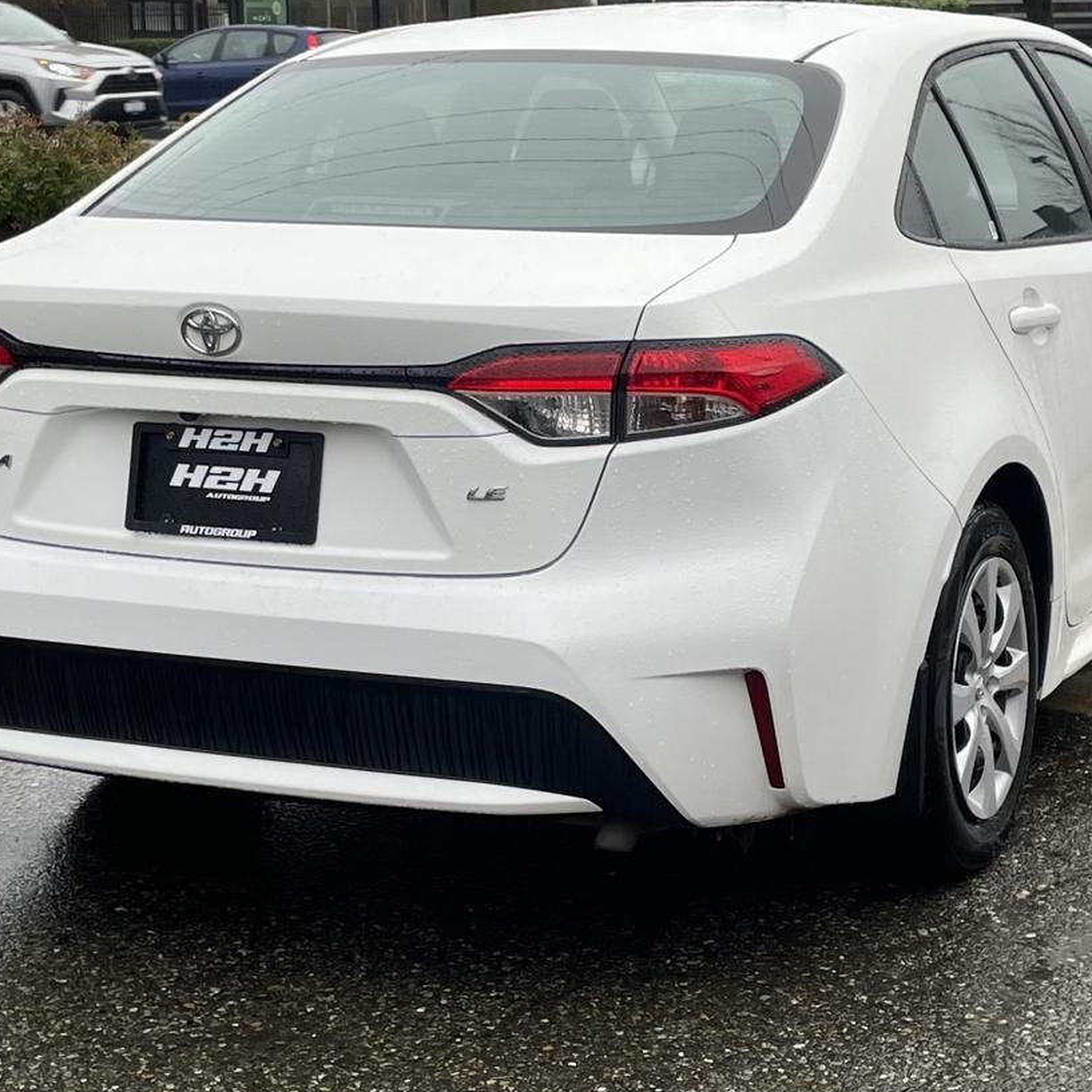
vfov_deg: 45.9
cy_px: 465
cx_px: 581
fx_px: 1285
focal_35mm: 36
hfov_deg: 46.0
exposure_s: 1/129
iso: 32
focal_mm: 4.2
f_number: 1.6
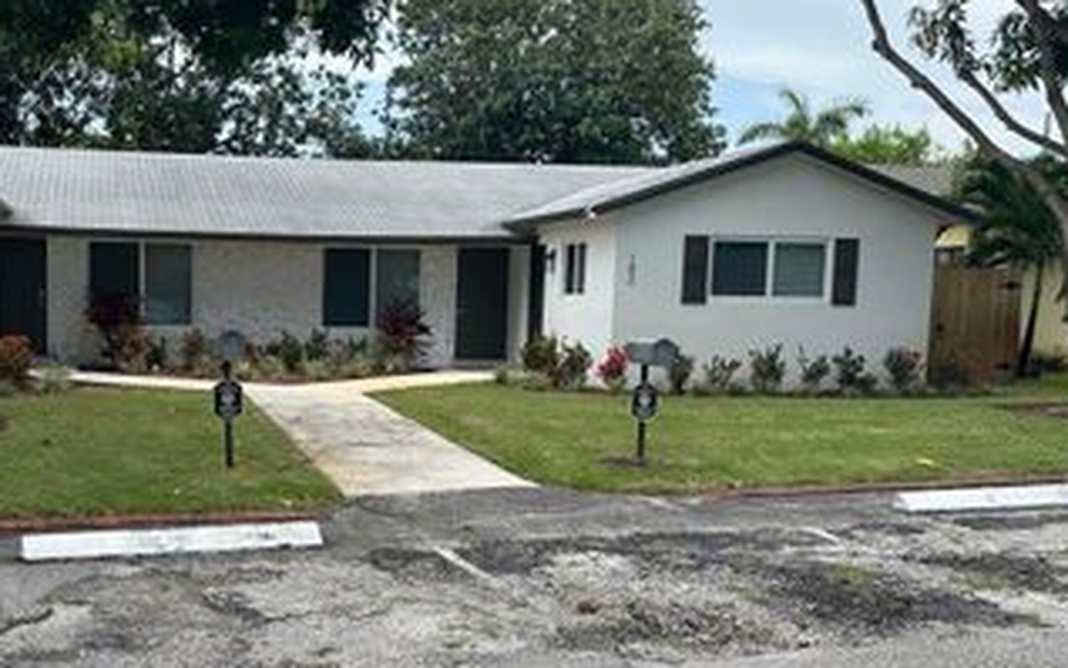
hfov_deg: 47.7
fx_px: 1165
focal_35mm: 40
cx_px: 289
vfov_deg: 31.9
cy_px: 401
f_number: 1.78
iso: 80
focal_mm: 6.86
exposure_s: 1/1357
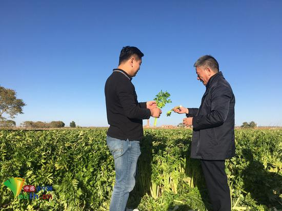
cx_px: 141
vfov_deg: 48.2
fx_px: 236
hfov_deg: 61.7
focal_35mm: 29
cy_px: 106
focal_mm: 4.15
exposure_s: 1/1508
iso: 25
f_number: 2.2
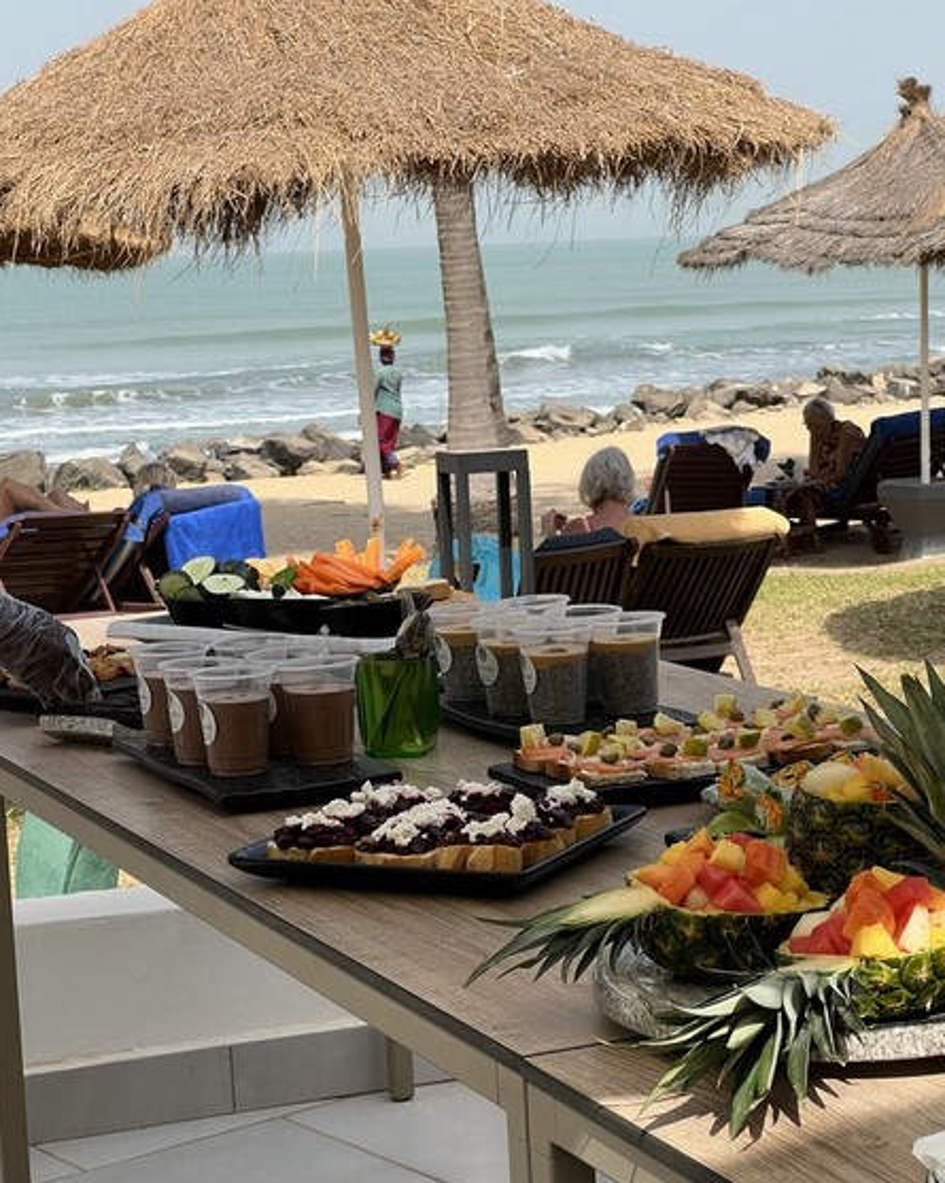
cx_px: 471
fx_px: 2834
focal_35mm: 81
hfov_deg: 18.9
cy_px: 635
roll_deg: +2.7
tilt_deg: -7.0
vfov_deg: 23.6
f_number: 2.8
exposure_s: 1/539
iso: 32
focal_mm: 9
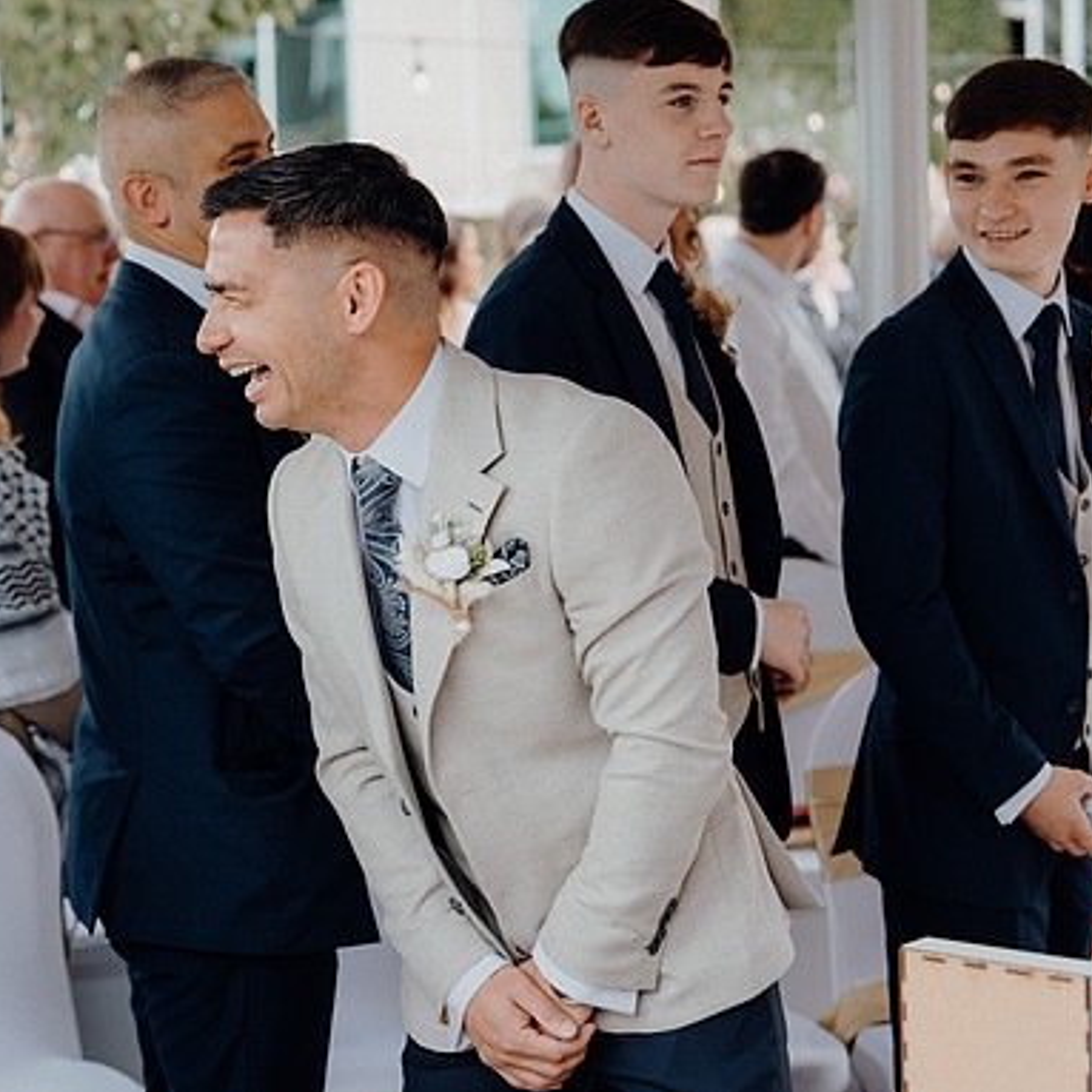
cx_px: 499
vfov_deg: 21.4
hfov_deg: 21.4
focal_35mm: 81
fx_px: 2891
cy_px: 546
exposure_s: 1/200
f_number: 3.5
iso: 125
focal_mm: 63
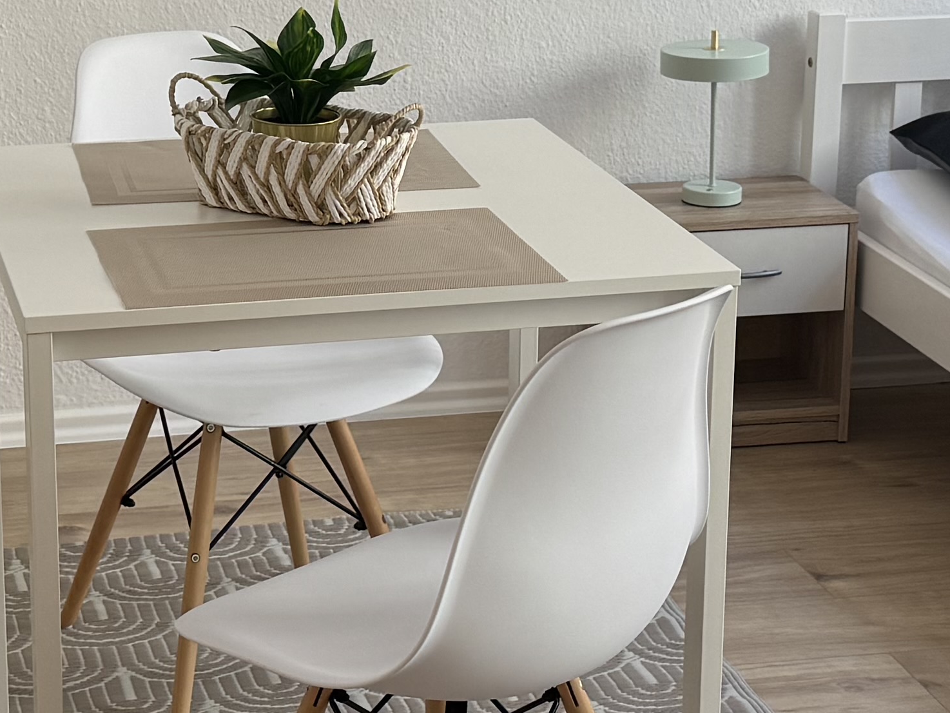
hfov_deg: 21.0
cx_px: 369
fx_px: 2553
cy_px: 242
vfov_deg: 15.9
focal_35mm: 93
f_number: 1.78
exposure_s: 1/121
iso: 100
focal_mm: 6.76
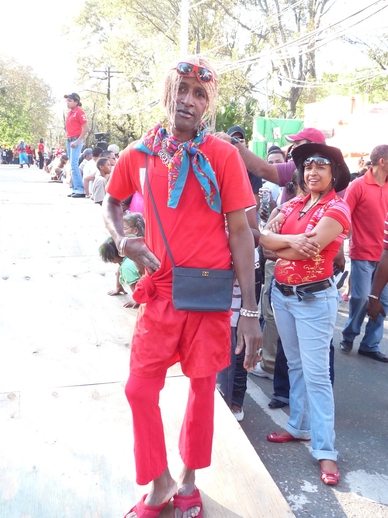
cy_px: 259
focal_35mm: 40
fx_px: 598
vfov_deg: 46.8
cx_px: 194
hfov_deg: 36.0
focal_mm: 4.9
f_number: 2.8
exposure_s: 1/125
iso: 200
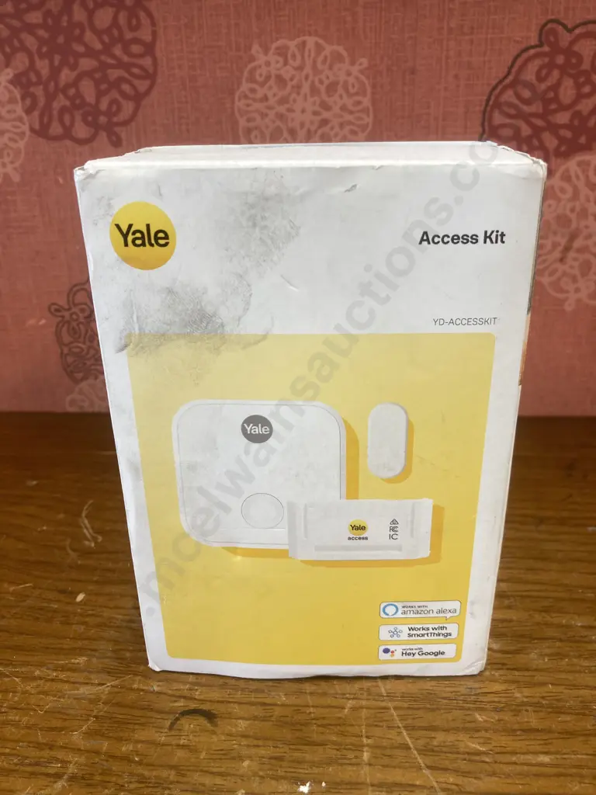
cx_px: 298
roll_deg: +0.2
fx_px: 643
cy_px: 398
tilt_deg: -22.7
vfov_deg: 63.4
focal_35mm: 28
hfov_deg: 49.7
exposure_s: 1/50
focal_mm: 3.99
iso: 50
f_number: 1.8
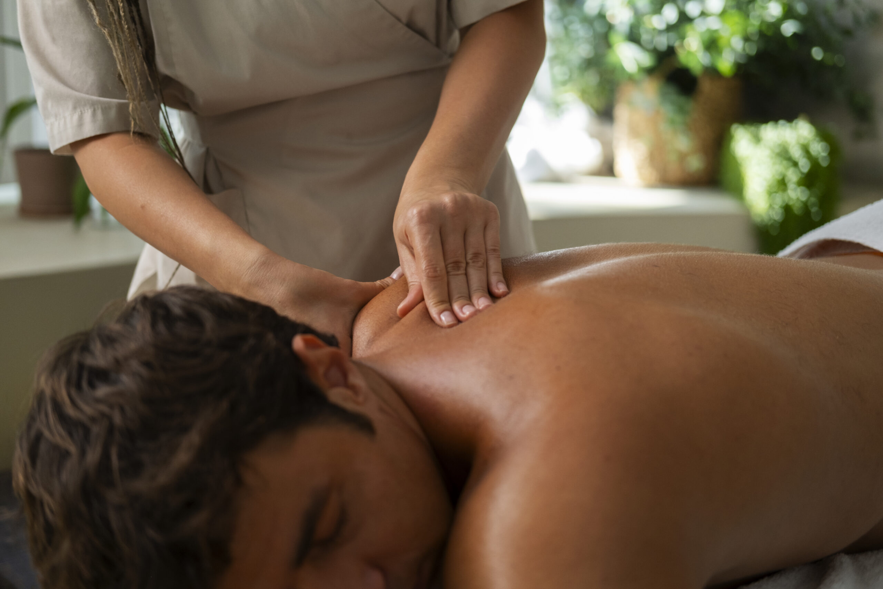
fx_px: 1300
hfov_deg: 37.5
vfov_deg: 25.5
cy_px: 294
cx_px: 442
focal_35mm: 53
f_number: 2
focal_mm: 35
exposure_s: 1/400
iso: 640
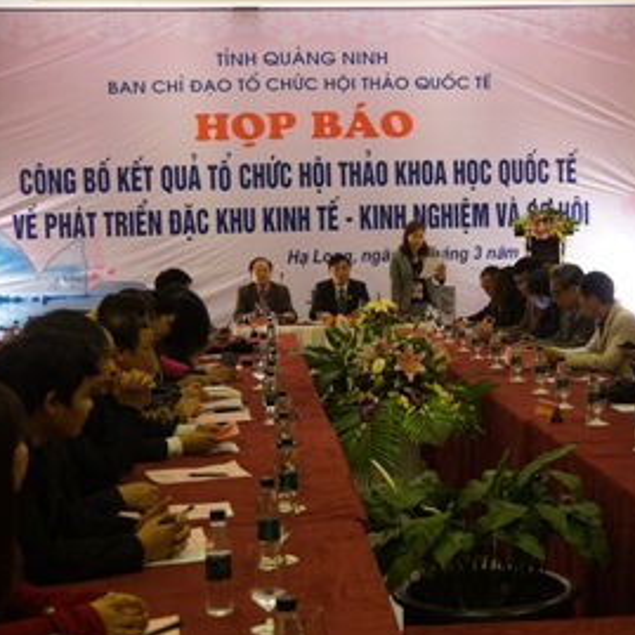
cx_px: 425
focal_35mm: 68
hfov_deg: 25.2
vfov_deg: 25.4
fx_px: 1411
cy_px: 340
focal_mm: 32
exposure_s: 1/100
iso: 3200
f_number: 5
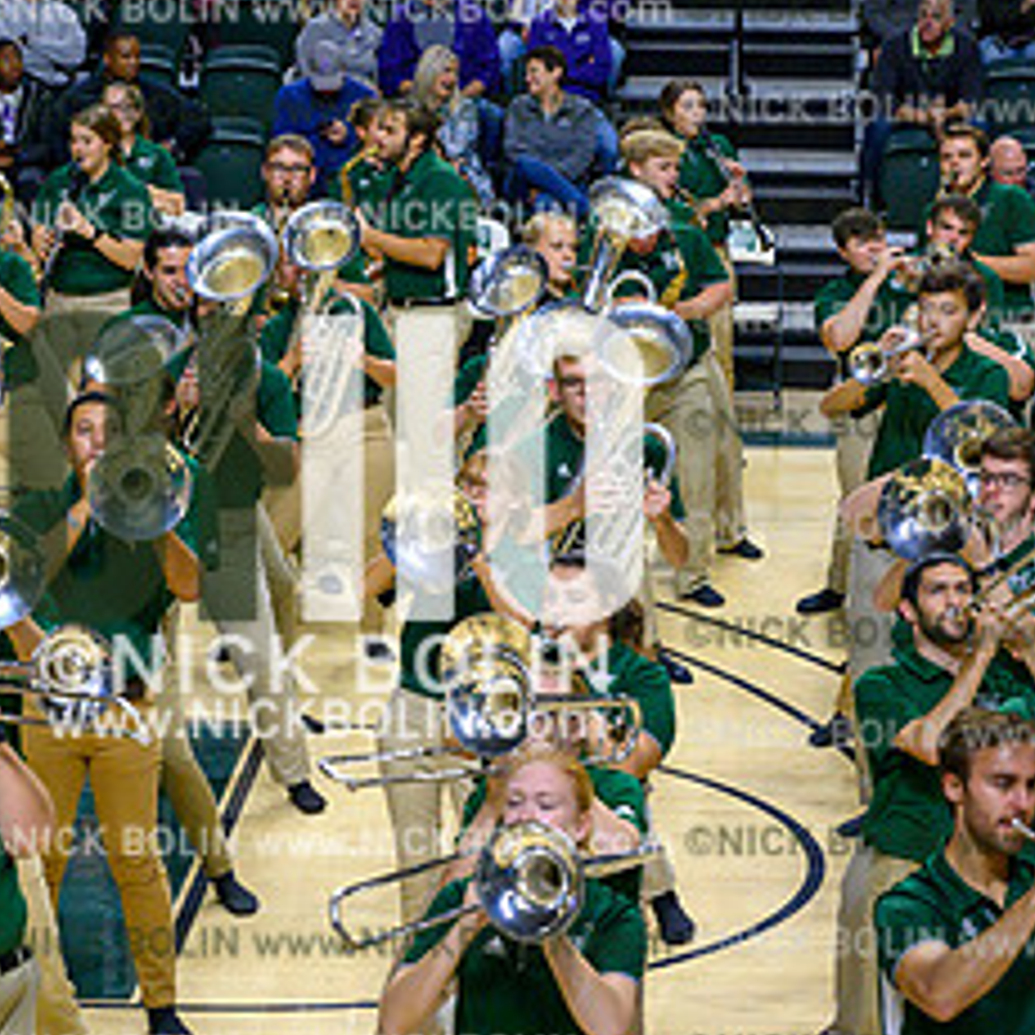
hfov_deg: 11.6
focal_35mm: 150
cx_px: 324
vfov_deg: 11.6
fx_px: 5074
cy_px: 529
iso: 3200
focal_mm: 70
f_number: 4.5
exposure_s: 1/800
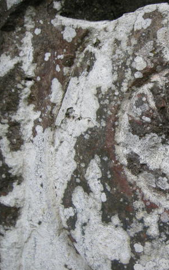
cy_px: 135
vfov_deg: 40.3
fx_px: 368
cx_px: 180
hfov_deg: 24.3
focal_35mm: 50
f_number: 2.7
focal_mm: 7.5
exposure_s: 1/63
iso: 104
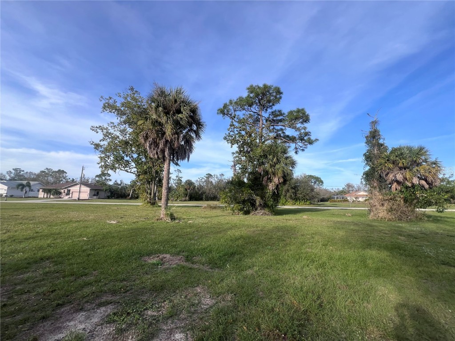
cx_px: 228
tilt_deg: +10.0
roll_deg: -2.3
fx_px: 171
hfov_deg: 106.2
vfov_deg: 89.9
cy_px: 170
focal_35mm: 13
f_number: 1.8
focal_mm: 1.57
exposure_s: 1/1085
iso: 32
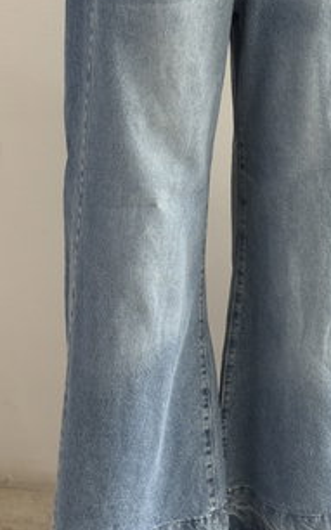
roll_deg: -0.1
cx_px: 222
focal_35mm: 96
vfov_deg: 21.6
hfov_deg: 13.6
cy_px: 174
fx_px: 1387
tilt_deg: -14.2
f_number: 1.6
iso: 100
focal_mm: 5.96
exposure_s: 1/50
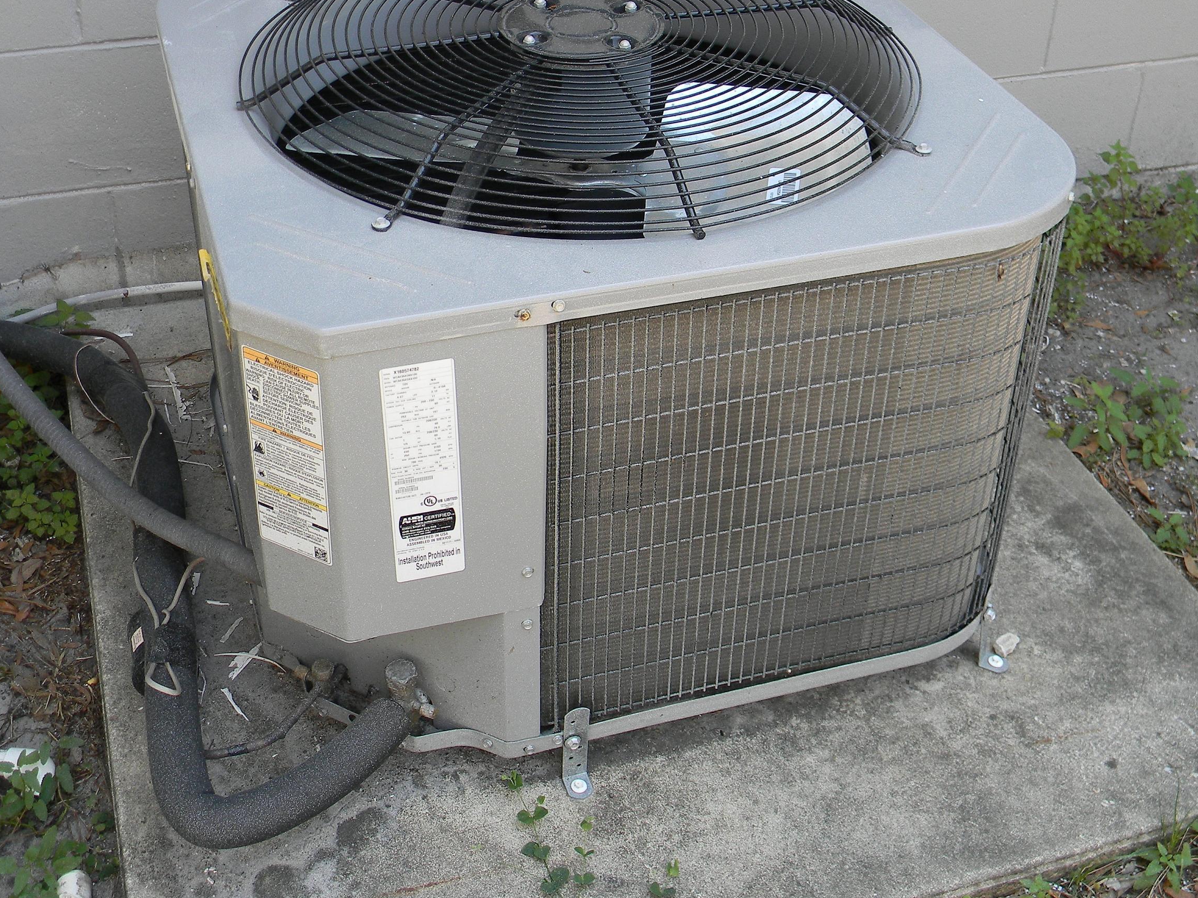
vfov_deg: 30.8
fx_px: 1626
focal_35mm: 47
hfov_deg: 40.4
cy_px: 359
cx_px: 629
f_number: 3.7
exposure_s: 1/72.2
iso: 80
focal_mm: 6.4
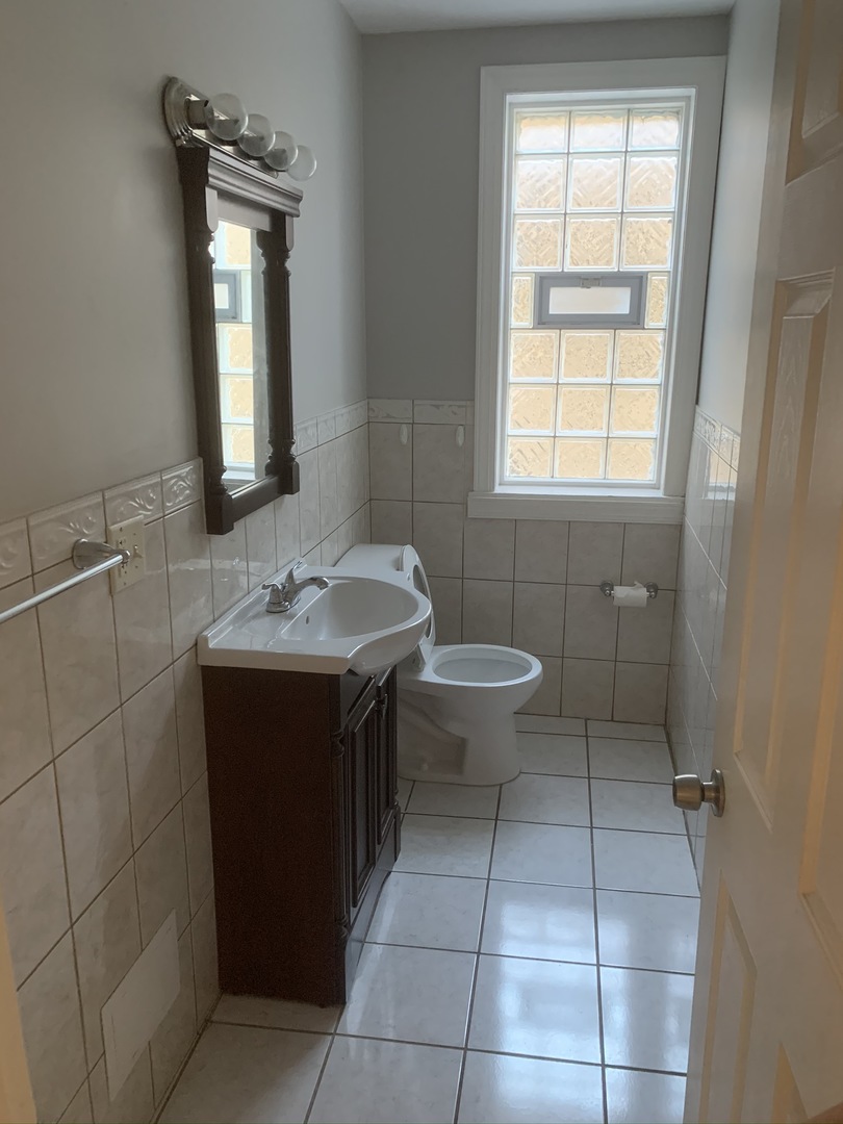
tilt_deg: -14.2
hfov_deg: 53.1
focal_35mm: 26
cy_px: 562
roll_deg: -0.7
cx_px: 422
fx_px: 844
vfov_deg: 67.3
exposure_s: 1/49
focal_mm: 4.25
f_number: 1.8
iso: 400
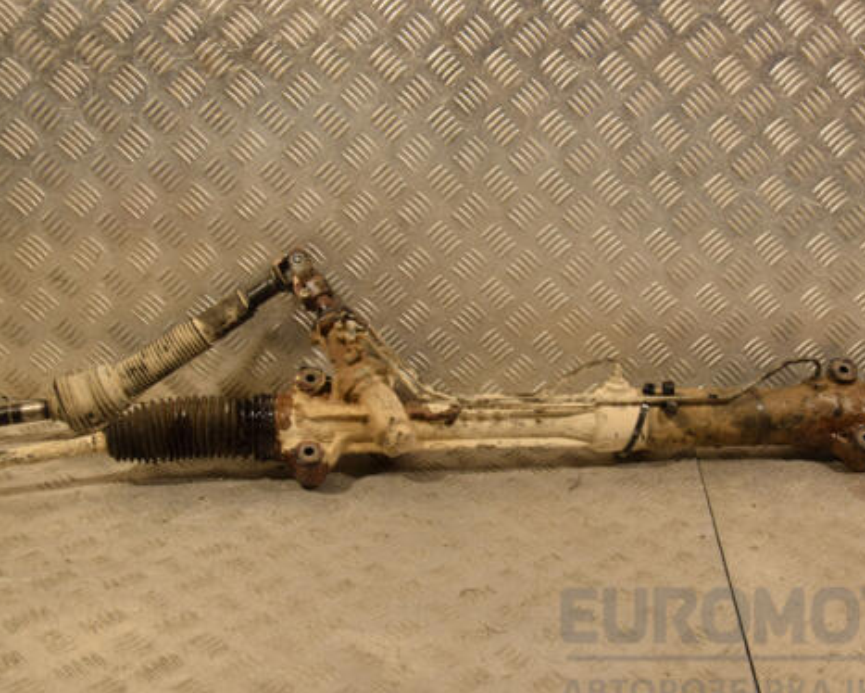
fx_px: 1204
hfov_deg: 39.3
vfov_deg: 32.1
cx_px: 526
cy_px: 369
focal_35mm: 47
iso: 800
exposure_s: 1/160
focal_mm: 26
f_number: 6.3
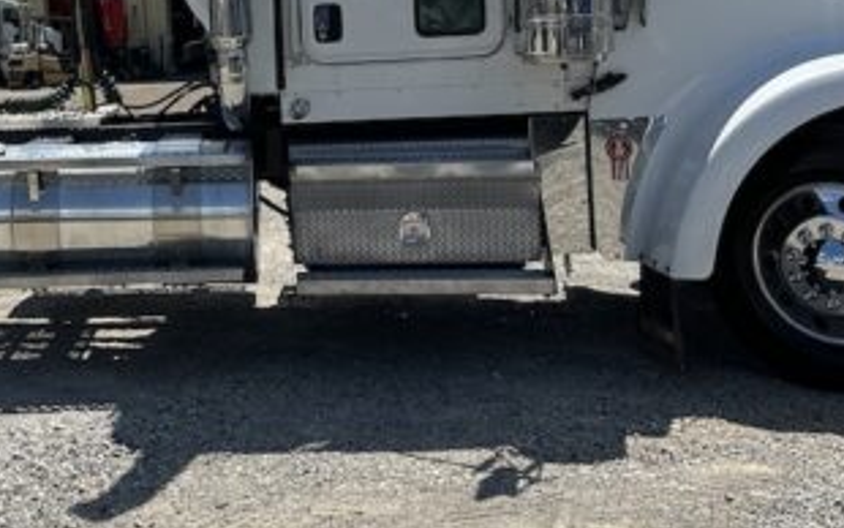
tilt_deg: -0.5
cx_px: 114
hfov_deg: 31.2
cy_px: 71
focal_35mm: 63
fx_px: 1450
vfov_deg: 20.3
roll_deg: +4.2
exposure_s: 1/7042
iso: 80
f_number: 1.78
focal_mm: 6.86
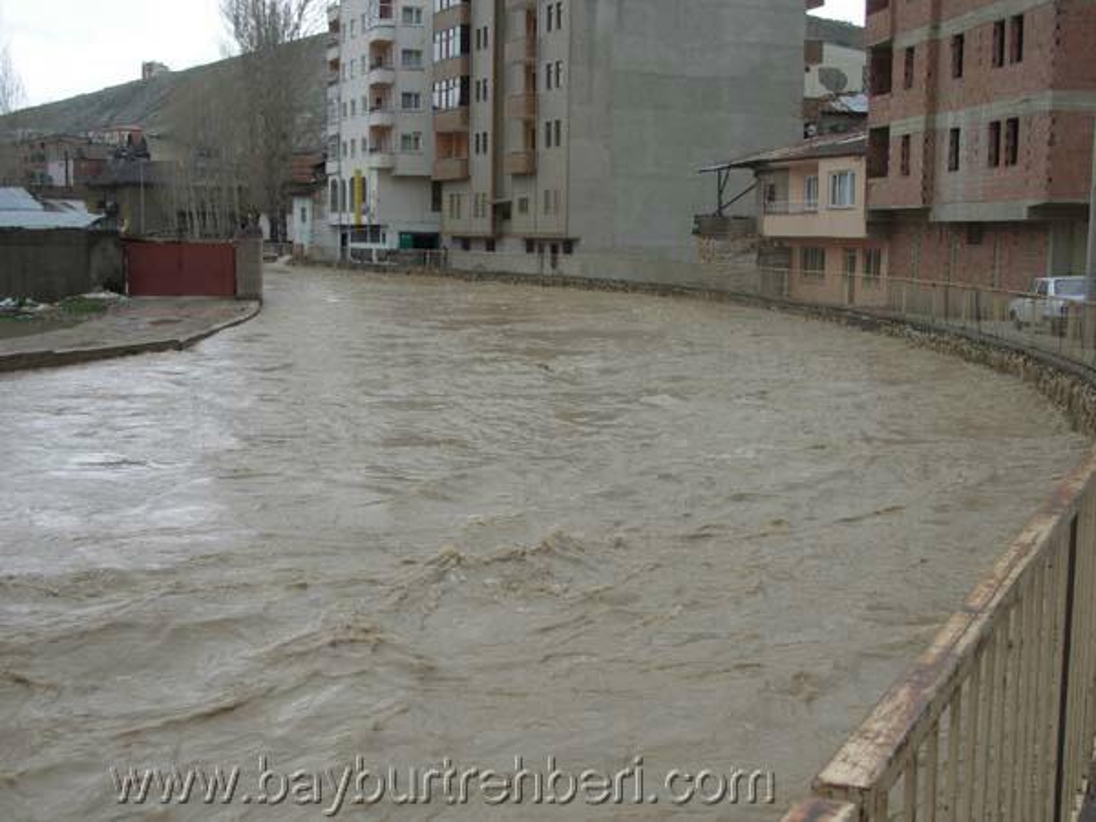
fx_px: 1361
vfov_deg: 33.6
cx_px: 548
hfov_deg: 43.9
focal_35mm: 43
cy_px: 411
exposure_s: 1/250
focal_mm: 9.2
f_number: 3.4
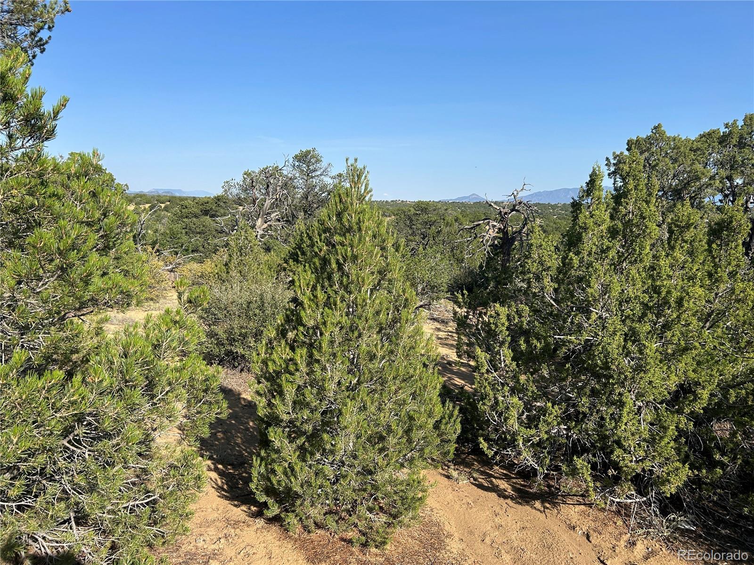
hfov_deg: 67.3
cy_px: 282
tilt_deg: -5.0
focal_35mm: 26
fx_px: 566
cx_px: 377
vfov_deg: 53.1
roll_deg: -1.2
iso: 50
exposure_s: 1/3356
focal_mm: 5.7
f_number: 1.5
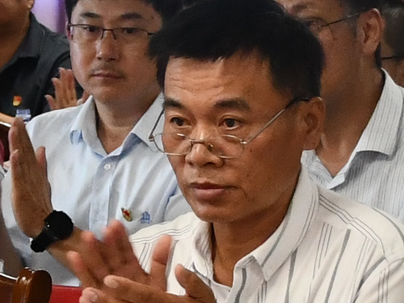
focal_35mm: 318
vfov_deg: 4.7
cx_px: 204
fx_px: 3712
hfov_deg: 6.2
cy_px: 160
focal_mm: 27
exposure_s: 1/125
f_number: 4
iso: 1800
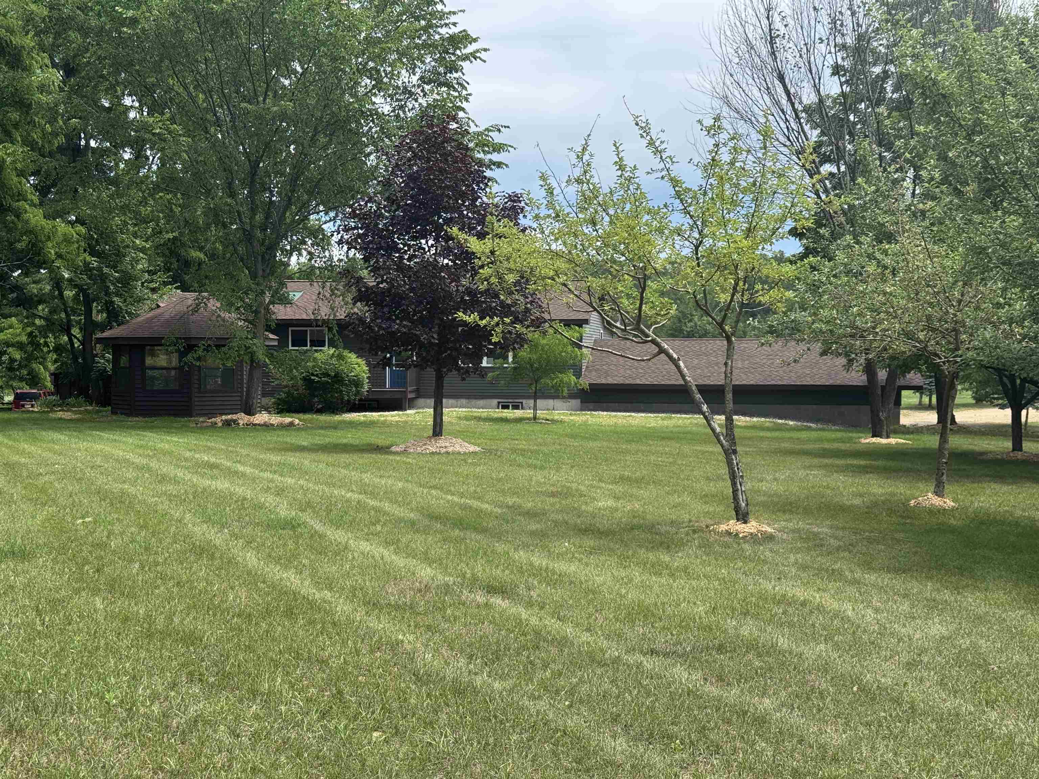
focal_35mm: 48
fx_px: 1441
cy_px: 390
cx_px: 520
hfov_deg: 39.7
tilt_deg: -2.2
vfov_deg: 30.3
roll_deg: -0.2
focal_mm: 6.76
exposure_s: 1/2179
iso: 64
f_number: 1.78
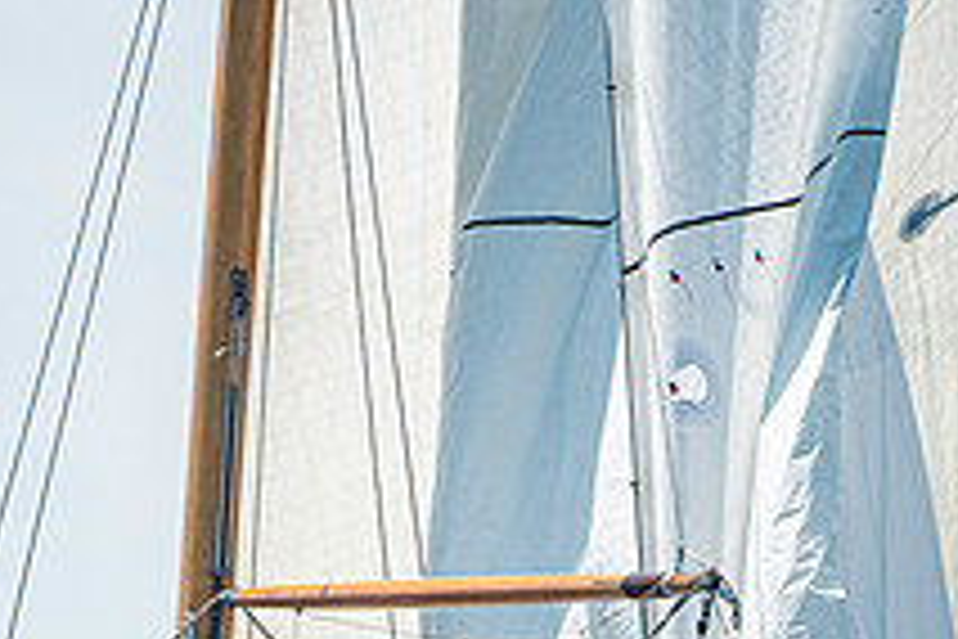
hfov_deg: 1.2
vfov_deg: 0.8
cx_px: 405
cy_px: 758
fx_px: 44304
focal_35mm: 1665
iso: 400
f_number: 5
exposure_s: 1/3200
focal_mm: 400
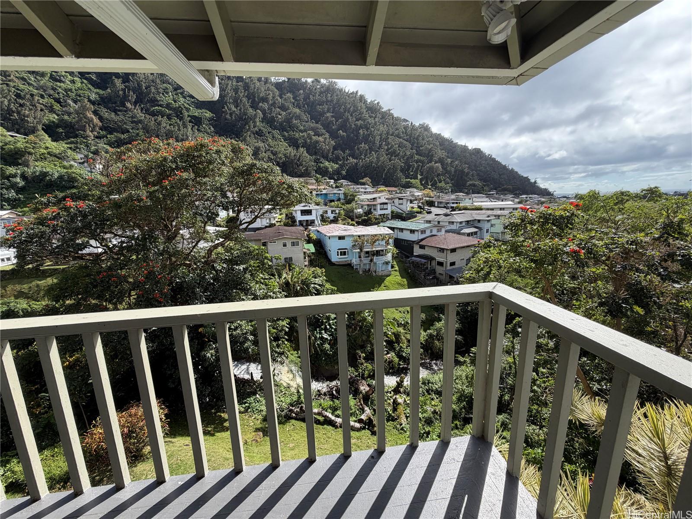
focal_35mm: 14
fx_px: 280
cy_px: 260
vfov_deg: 85.7
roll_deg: +2.5
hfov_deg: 102.1
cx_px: 346
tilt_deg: -11.9
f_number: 2.2
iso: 40
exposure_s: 1/770
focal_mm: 2.22
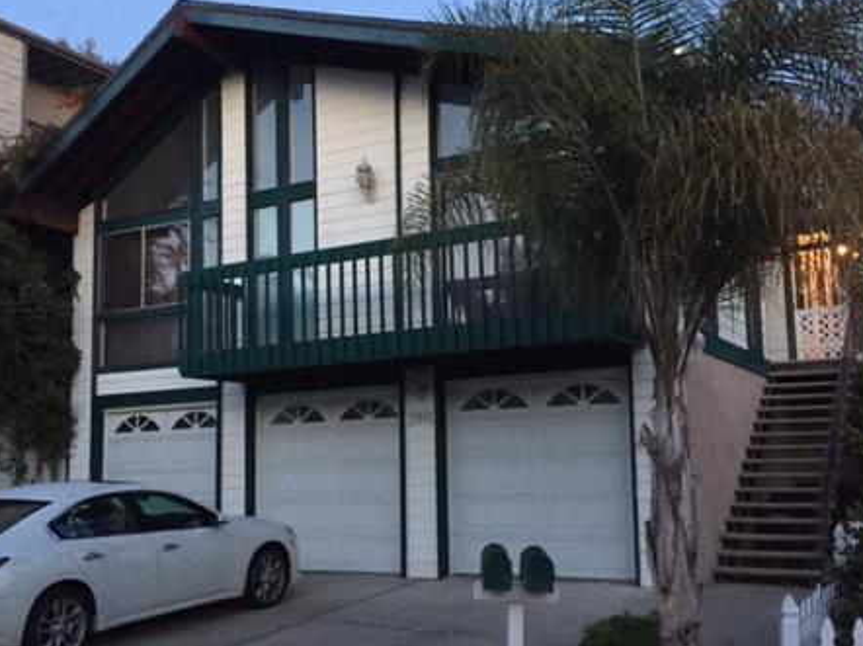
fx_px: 1047
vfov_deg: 34.3
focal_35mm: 42
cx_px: 390
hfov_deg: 44.8
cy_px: 365
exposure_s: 1/15
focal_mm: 4.15
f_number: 2.2
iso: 320
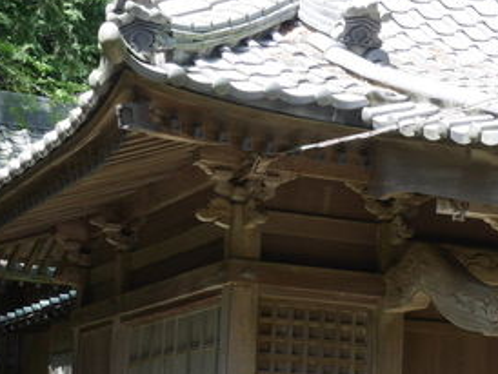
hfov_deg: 19.3
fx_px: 1454
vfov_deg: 14.6
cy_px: 314
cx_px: 366
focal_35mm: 101
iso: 200
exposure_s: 1/160
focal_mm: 17
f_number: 5.6
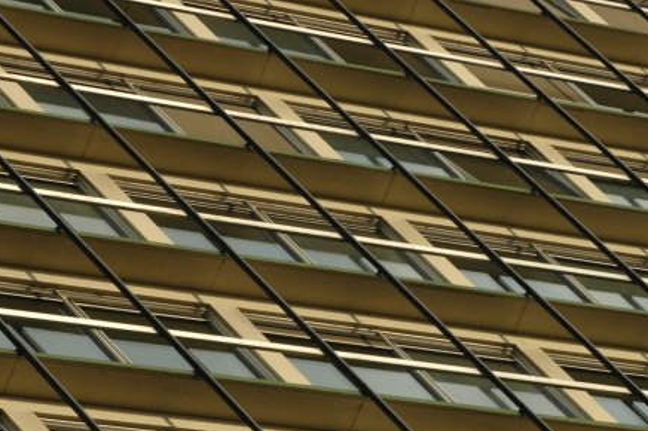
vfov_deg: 5.3
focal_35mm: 261
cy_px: 345
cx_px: 502
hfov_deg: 7.9
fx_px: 4691
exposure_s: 1/200
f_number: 13
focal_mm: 105
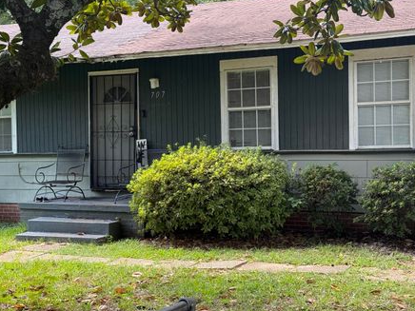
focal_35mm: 55
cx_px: 204
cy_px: 157
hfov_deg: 34.9
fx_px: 659
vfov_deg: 26.6
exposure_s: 1/209
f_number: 1.78
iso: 80
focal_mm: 6.76
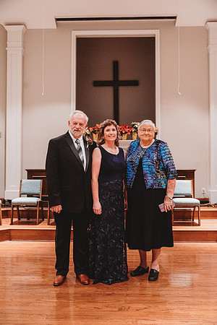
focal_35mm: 34
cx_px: 108
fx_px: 307
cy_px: 162
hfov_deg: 38.9
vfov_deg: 55.8
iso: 6400
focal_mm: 34
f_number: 4
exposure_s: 1/200
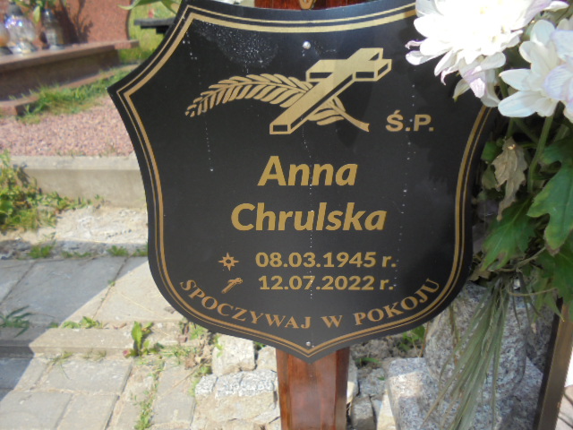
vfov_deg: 53.1
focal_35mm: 26
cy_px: 215
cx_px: 286
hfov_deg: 67.3
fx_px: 430
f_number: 3.5
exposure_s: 1/640
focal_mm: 4.6
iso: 100
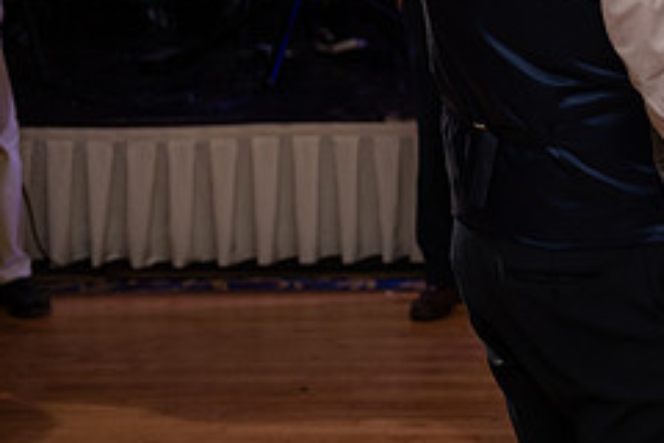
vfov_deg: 10.2
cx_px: 764
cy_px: -57
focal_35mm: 133
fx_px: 2453
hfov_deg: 15.0
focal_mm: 55
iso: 500
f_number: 3.5
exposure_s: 1/160
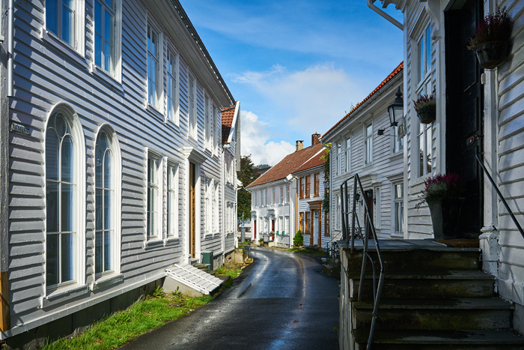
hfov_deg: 54.4
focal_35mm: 35
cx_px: 262
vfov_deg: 37.9
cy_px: 175
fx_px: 510
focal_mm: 35
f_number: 8
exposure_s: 1/400
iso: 250
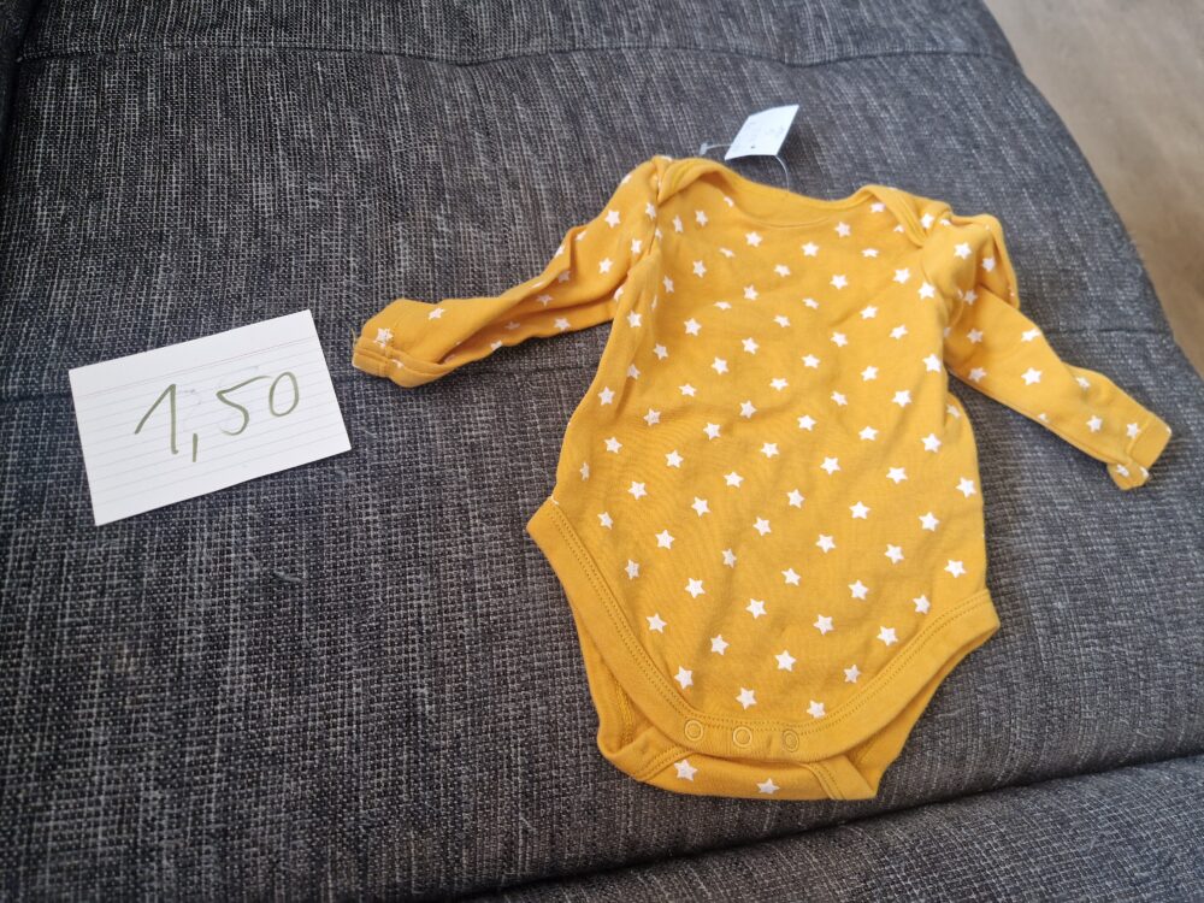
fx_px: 800
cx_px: 602
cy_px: 452
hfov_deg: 73.9
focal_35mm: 23
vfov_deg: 58.9
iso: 50
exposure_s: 1/180
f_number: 1.8
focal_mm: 5.4
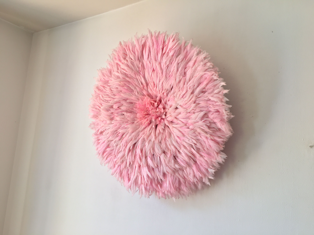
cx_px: 157
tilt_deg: +8.4
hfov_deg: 61.7
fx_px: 263
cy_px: 118
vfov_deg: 48.2
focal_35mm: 29
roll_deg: -4.8
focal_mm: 4.15
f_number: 2.2
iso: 32
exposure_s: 1/50
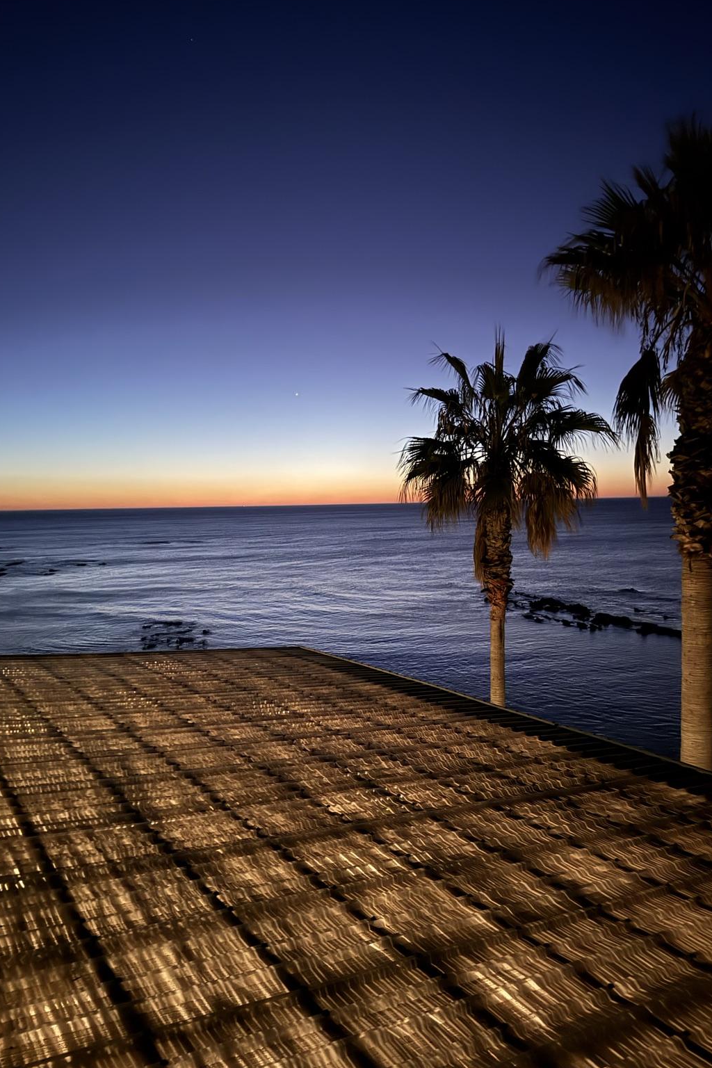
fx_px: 771
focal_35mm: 26
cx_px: 375
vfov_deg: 69.4
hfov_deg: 49.5
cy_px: 546
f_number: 1.78
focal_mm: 6.76
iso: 2000
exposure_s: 1/9
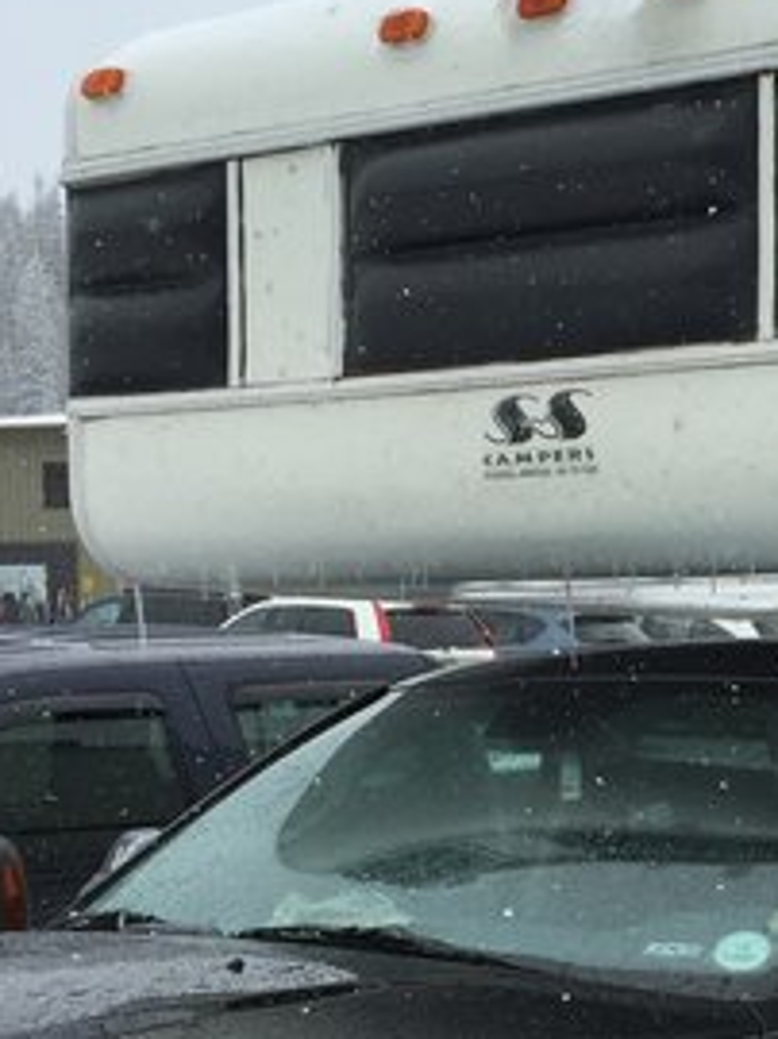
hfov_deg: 16.3
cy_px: 870
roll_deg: -0.7
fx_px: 2581
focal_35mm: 86
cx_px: 998
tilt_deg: -3.7
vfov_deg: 22.4
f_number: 2.2
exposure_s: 1/1980
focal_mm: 4.15
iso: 32
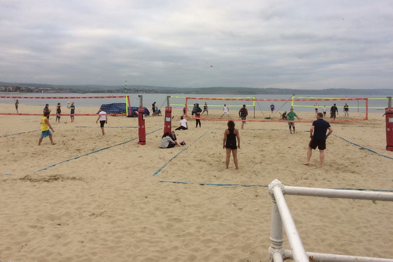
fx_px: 338
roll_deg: -0.9
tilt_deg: -4.5
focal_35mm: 31
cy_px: 112
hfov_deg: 60.3
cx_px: 193
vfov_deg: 42.2
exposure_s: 1/283
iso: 32
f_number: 2.2
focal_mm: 4.15
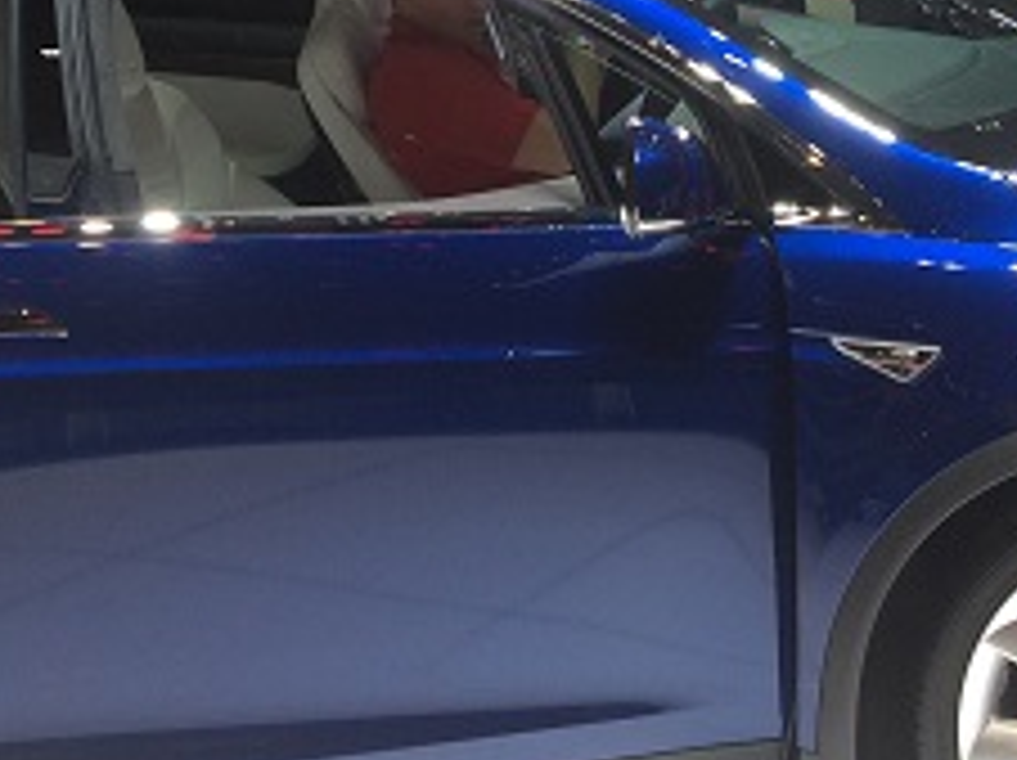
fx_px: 2524
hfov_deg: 22.8
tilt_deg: -7.6
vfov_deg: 16.9
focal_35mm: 86
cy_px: 103
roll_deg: +4.0
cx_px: 495
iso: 40
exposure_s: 1/100
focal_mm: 4.15
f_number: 2.2
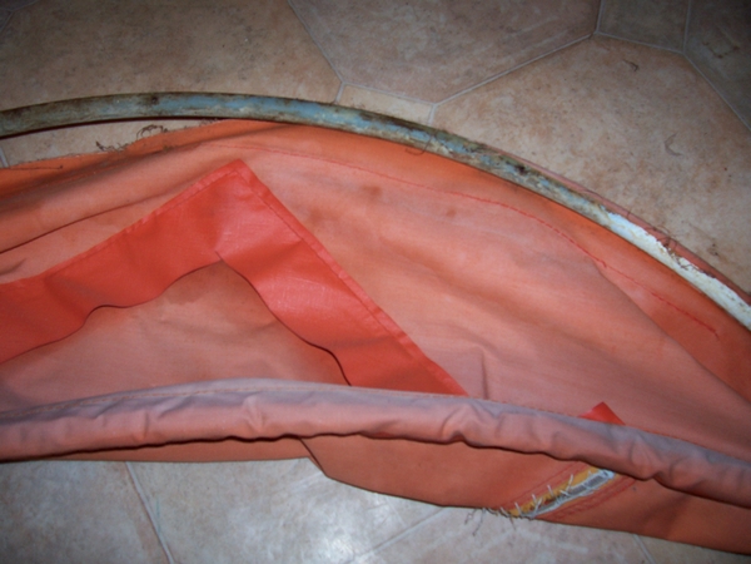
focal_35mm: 34
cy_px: 282
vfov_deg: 41.8
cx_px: 376
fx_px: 738
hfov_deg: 54.0
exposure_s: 1/64
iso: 80
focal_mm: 5.6
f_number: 2.7
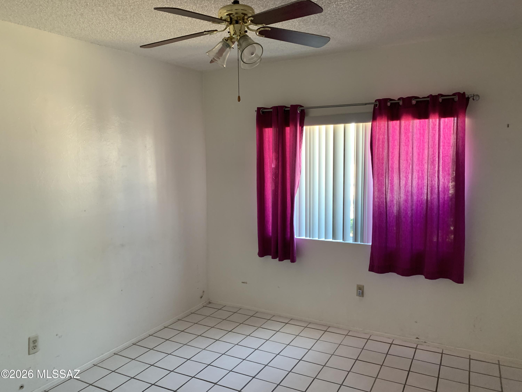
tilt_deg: -5.8
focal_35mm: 26
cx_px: 261
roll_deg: +1.0
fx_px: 392
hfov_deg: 67.3
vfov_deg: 53.1
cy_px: 196
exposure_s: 1/60
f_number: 1.8
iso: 200
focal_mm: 4.25
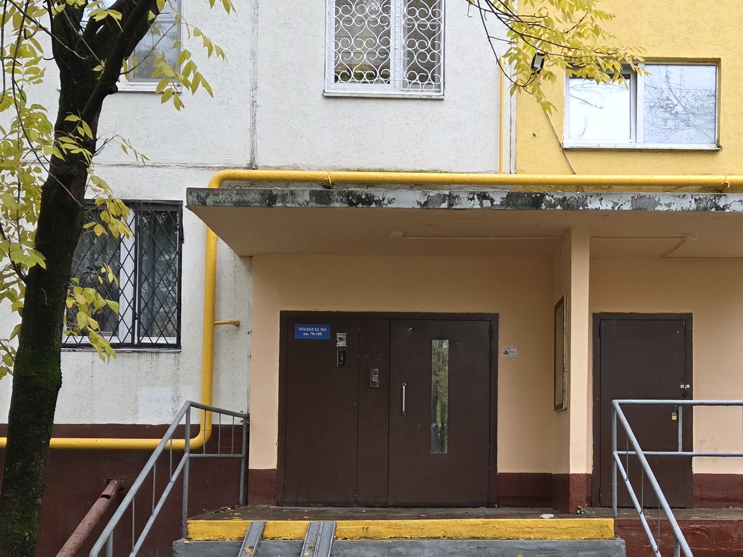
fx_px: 1009
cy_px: 406
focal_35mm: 47
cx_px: 447
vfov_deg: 30.5
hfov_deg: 40.2
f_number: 1.8
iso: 125
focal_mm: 5.4
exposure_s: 1/180
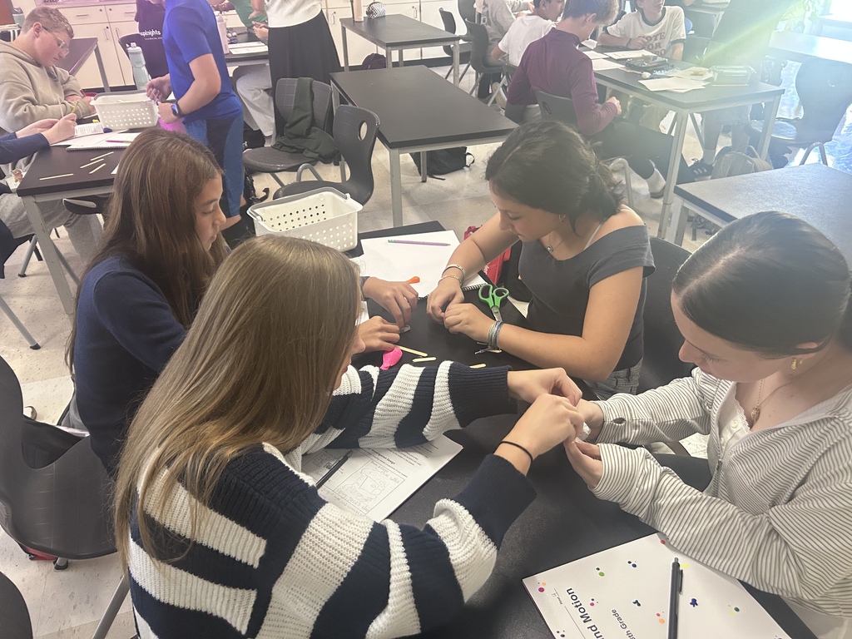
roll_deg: +1.9
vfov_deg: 53.1
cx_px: 426
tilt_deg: -31.9
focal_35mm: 26
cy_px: 320
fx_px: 640
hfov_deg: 67.3
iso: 400
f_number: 1.5
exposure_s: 1/40
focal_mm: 5.7
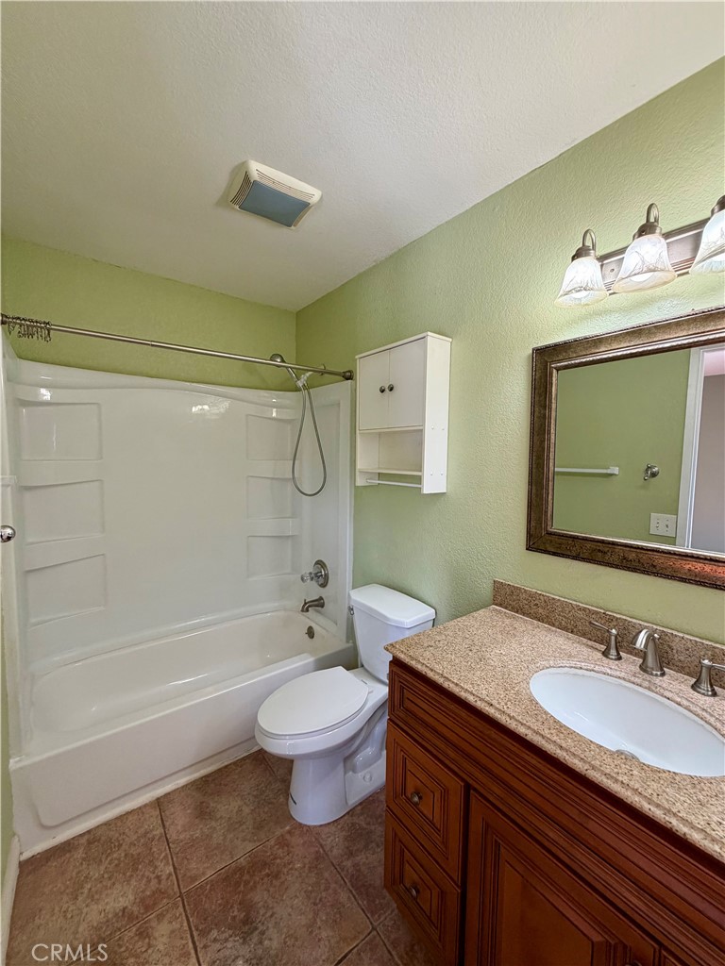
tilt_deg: -4.2
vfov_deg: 102.1
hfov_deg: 85.7
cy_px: 483
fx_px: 391
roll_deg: -1.1
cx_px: 362
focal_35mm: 14
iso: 200
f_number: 2.2
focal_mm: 2.22
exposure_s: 1/120
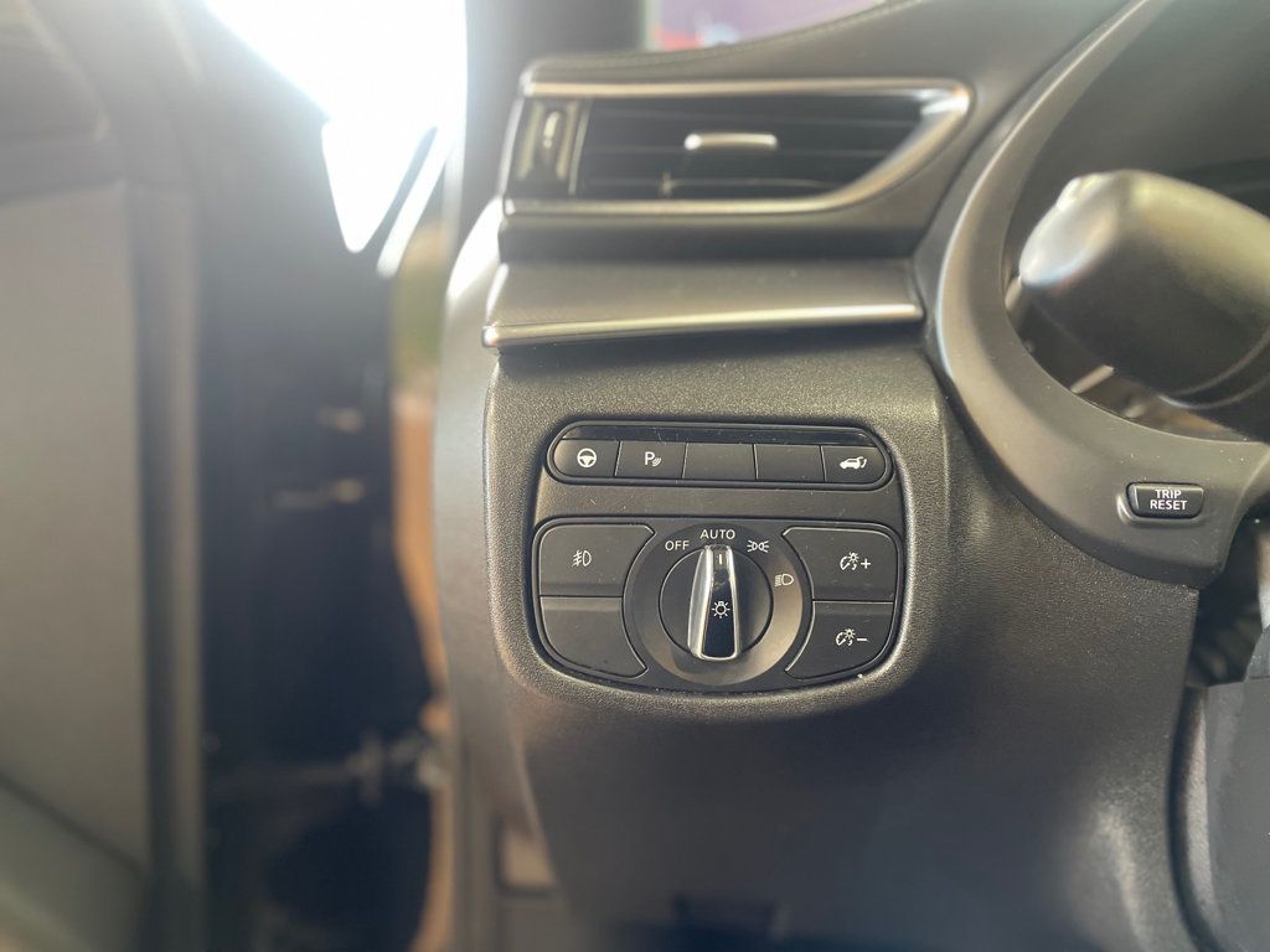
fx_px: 954
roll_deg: -1.3
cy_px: 476
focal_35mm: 26
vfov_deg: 53.1
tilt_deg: -9.9
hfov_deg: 67.3
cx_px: 635
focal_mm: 4.2
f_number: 1.6
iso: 400
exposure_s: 1/40
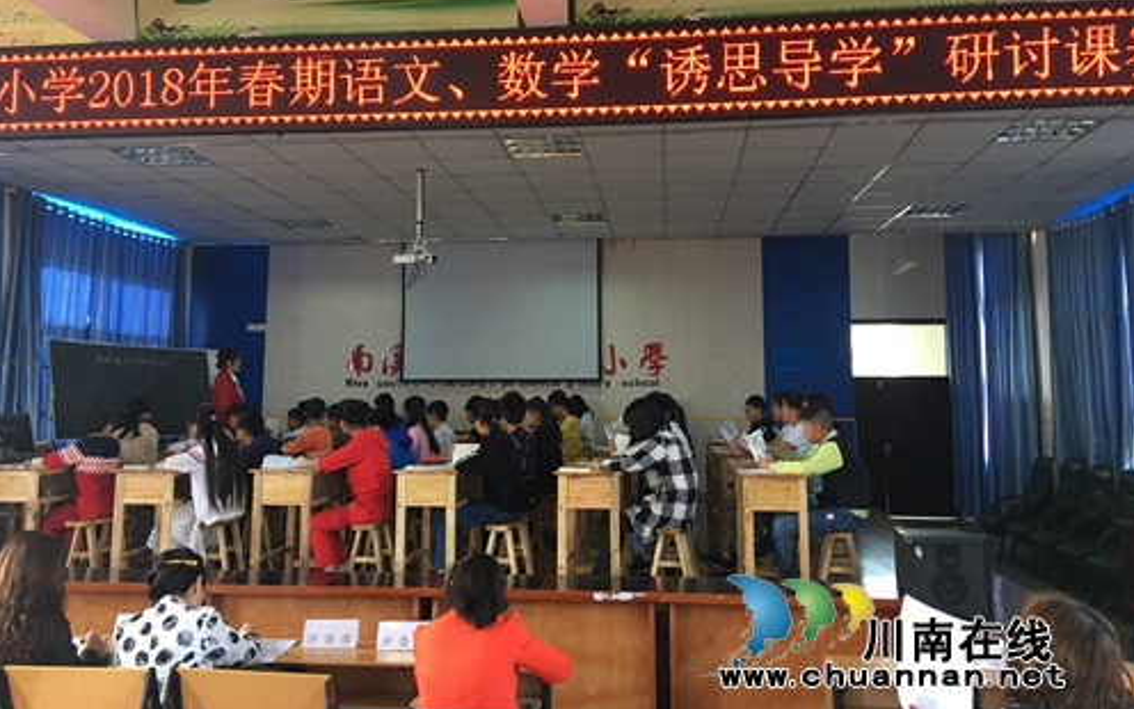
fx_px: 958
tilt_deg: +7.7
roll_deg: -0.3
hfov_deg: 61.2
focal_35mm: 31
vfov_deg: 40.5
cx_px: 567
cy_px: 301
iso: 50
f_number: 2.2
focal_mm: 4.15
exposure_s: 1/33
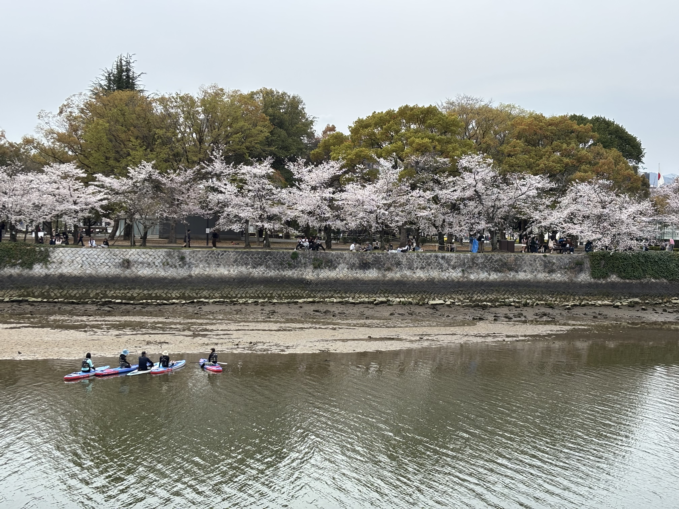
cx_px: 340
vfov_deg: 28.0
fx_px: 1020
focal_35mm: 52
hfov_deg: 36.8
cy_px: 254
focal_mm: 5.96
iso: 32
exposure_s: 1/1205
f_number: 1.6
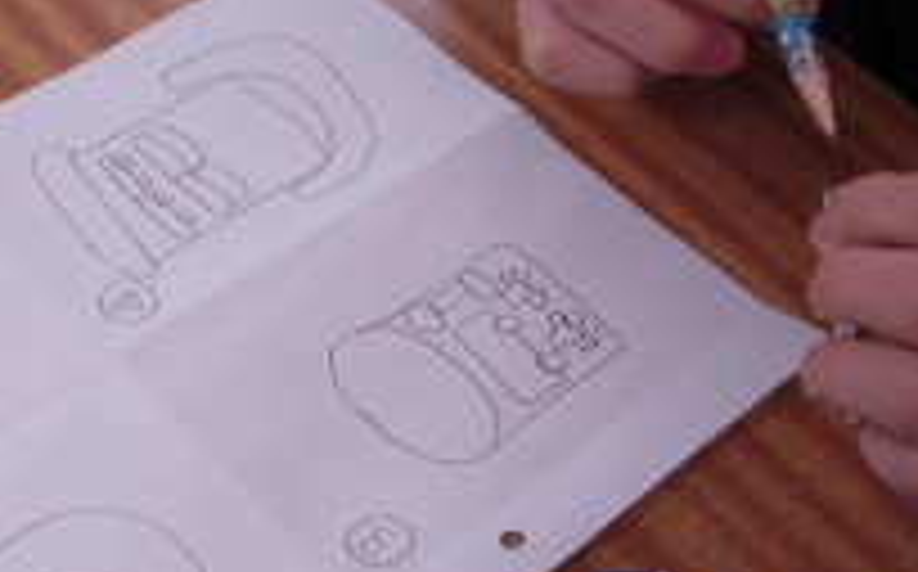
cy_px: 342
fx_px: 1974
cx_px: 248
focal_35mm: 79
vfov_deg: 16.5
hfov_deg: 25.9
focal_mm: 6.3
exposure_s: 1/30
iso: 160
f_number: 3.3
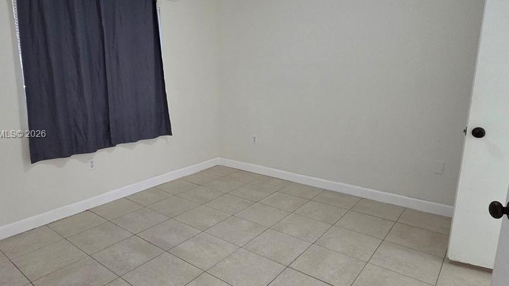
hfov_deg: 80.8
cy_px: 135
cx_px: 221
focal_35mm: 22
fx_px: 297
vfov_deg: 51.5
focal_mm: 2.2
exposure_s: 1/100
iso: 800
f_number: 2.2
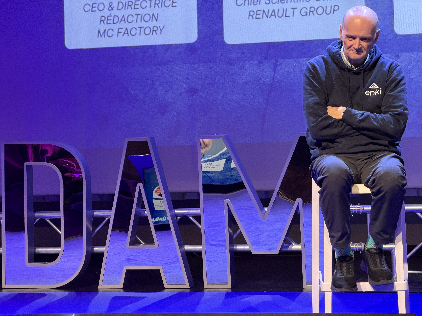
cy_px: 158
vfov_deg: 14.8
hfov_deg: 19.6
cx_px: 211
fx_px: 1219
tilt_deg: -2.3
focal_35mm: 100
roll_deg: +2.2
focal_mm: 16.89
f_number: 2.8
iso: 640
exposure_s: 1/50
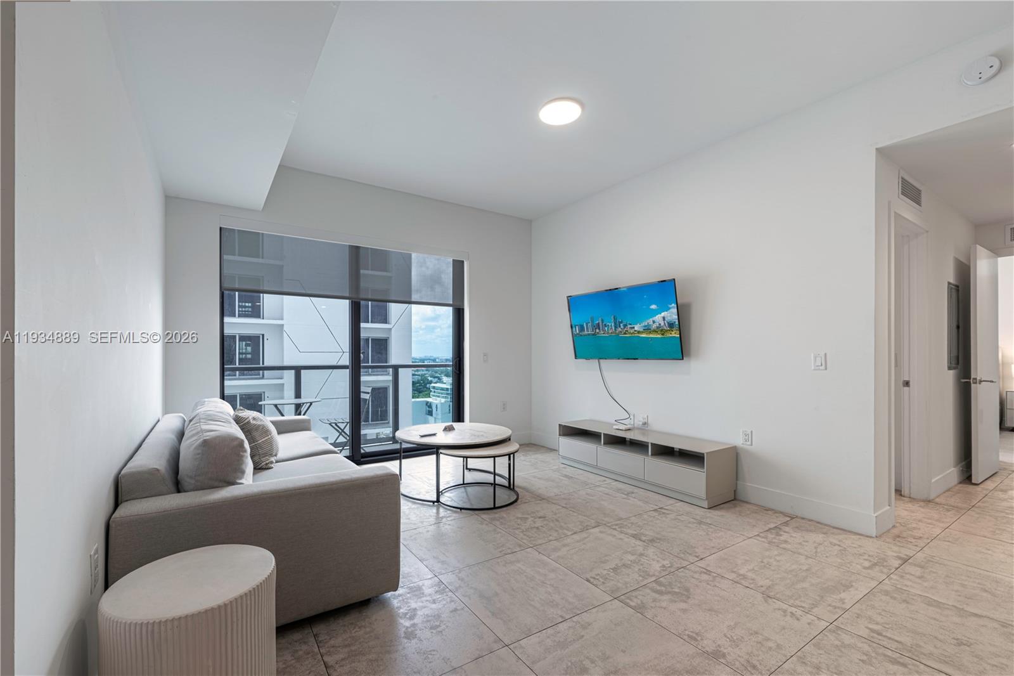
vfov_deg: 81.2
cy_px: 338
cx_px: 507
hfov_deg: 104.3
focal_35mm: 14
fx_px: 394
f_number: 22
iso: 800
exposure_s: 1/100
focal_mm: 14
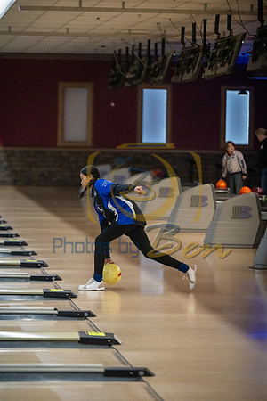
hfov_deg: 9.5
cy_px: 200
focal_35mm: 145
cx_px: 134
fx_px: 1613
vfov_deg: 14.2
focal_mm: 145
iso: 4000
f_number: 2.8
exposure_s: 1/1000
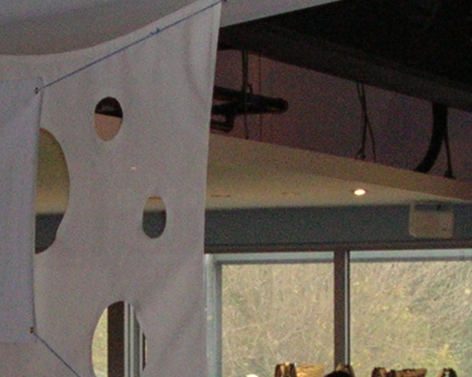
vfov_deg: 10.1
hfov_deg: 12.7
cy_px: 272
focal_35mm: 152
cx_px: 221
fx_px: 2123
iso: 142
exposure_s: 1/60.1
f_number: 2.8
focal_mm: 5.8
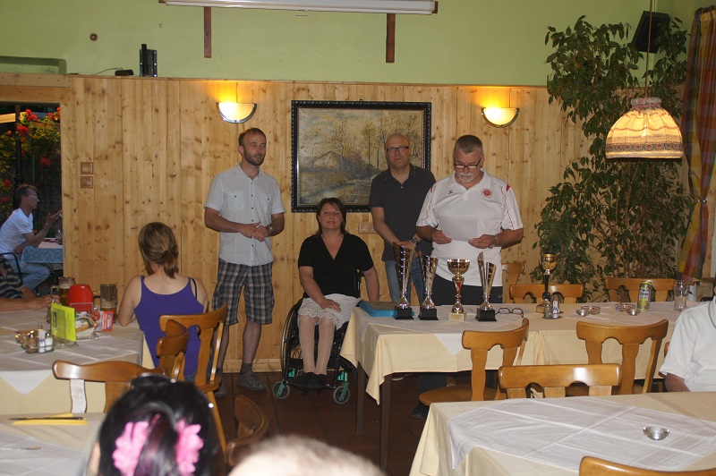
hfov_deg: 43.6
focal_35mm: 45
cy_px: 238
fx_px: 894
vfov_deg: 29.8
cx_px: 358
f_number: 4
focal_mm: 30
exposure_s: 1/60
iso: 400
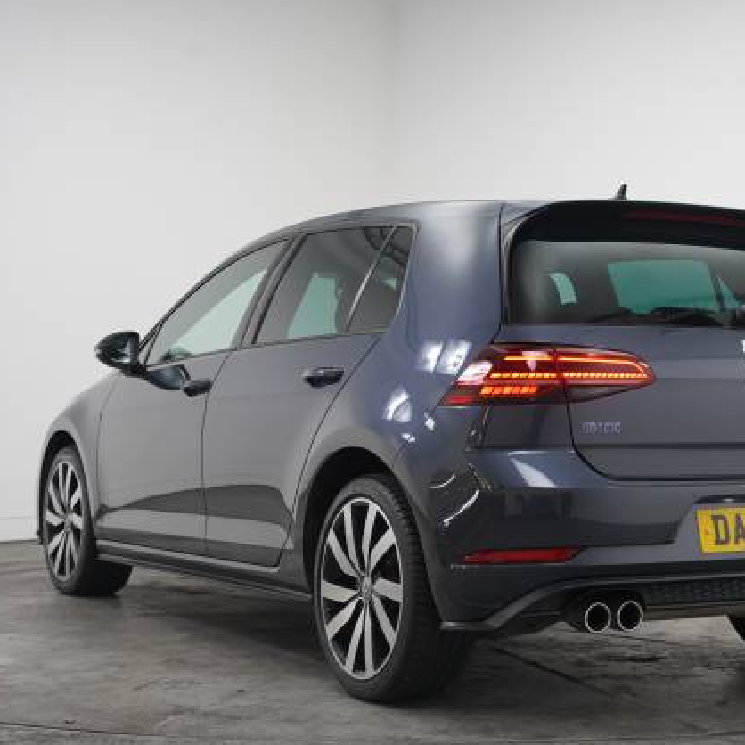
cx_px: 494
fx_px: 1592
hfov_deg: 26.2
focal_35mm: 65
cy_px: 372
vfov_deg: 26.3
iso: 1600
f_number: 4
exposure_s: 1/160
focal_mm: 50.3
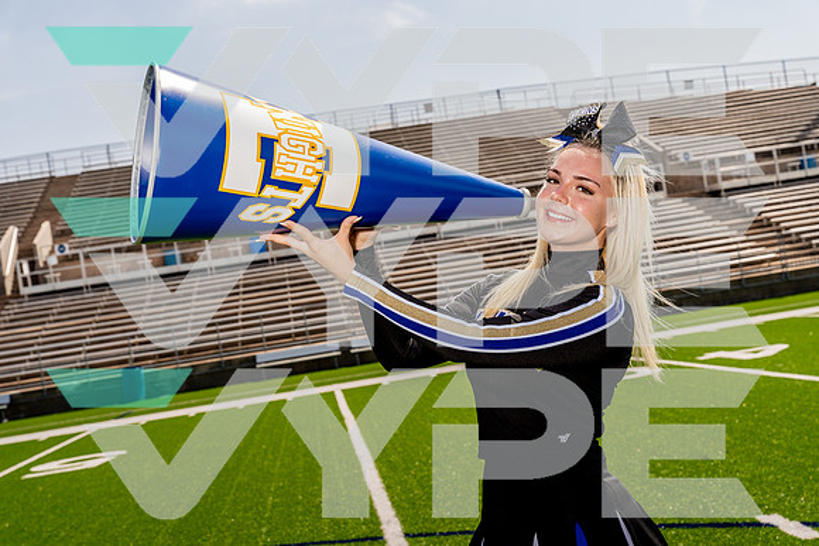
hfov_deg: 38.2
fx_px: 1183
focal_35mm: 52
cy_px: 273
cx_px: 410
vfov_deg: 26.0
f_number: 7.1
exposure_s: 1/250
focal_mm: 52
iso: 100
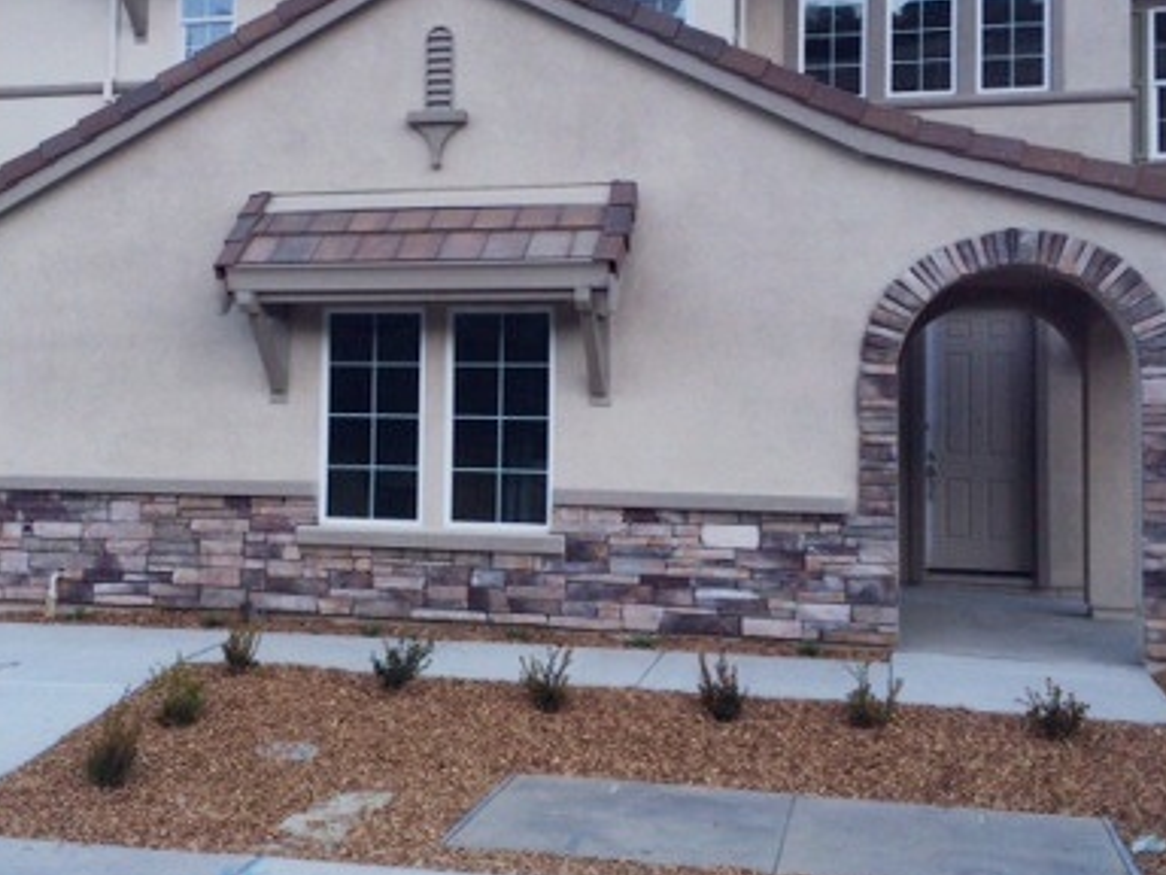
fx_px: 1684
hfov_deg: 37.9
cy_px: 337
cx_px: 422
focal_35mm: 50
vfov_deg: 29.0
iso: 40
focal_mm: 4.12
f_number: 2.2
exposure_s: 1/604
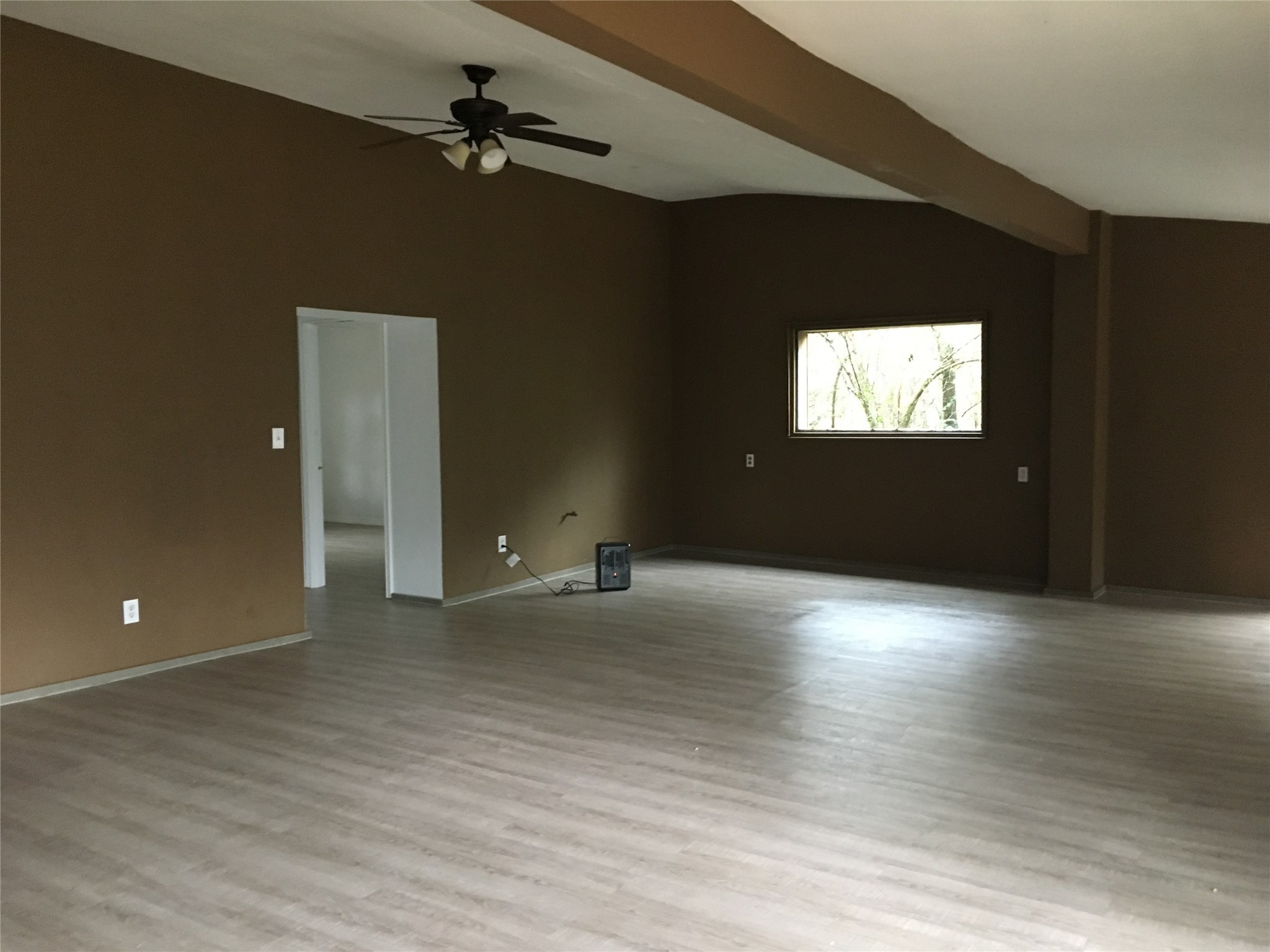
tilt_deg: -3.8
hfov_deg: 61.7
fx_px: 1064
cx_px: 635
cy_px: 476
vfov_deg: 48.2
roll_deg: +1.1
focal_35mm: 29
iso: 250
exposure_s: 1/15
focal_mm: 4.15
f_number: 2.2
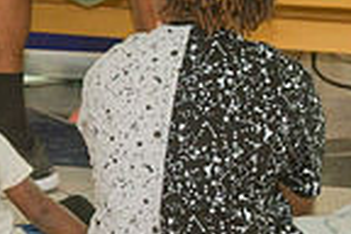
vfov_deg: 3.1
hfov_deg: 4.6
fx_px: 4319
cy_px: 12
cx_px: 15
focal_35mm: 443
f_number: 5.6
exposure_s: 1/200
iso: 1250
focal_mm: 110
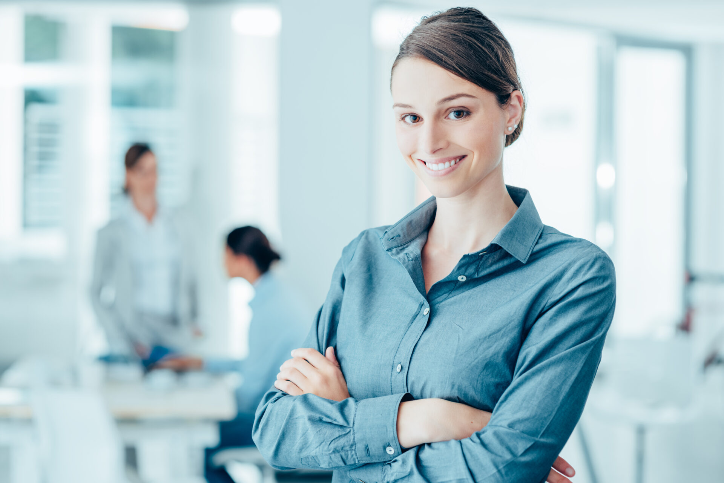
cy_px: 242
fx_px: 1710
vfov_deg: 16.1
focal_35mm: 85
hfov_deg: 23.9
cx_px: 362
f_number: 3.2
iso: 160
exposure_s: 1/100
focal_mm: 85
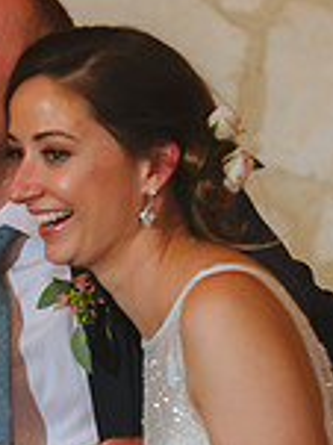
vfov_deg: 5.1
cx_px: -112
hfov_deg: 3.8
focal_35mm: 387
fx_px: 4971
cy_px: 368
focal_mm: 105
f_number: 2.8
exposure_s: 1/125
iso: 2500
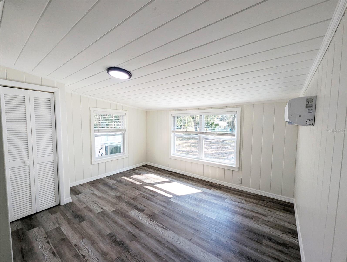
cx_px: 174
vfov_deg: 90.1
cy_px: 131
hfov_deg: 106.1
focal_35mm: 13
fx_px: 130
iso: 49
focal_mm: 1.95
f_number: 2.2
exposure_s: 1/145
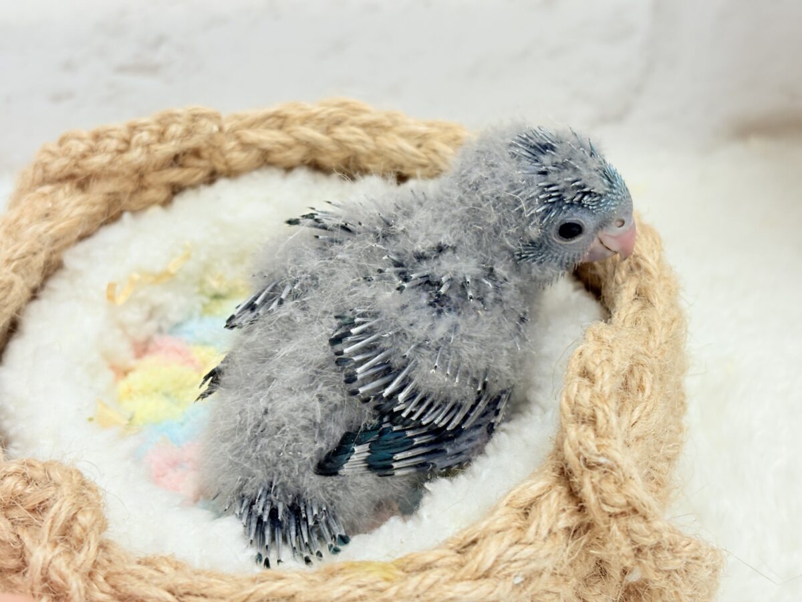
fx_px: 1205
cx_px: 401
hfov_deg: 36.8
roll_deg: +2.3
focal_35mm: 52
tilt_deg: -31.3
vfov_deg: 28.0
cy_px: 301
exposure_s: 1/100
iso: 100
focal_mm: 5.96
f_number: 1.6
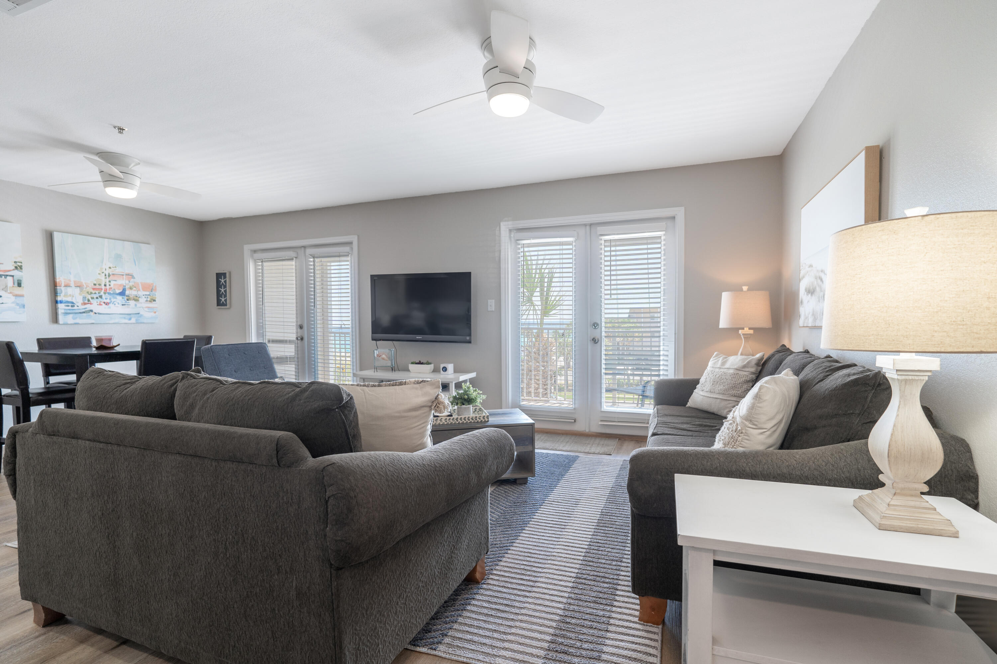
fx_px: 443
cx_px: 498
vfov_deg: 73.7
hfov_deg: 96.7
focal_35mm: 16
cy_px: 332
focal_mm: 16
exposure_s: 1/30
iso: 400
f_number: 4
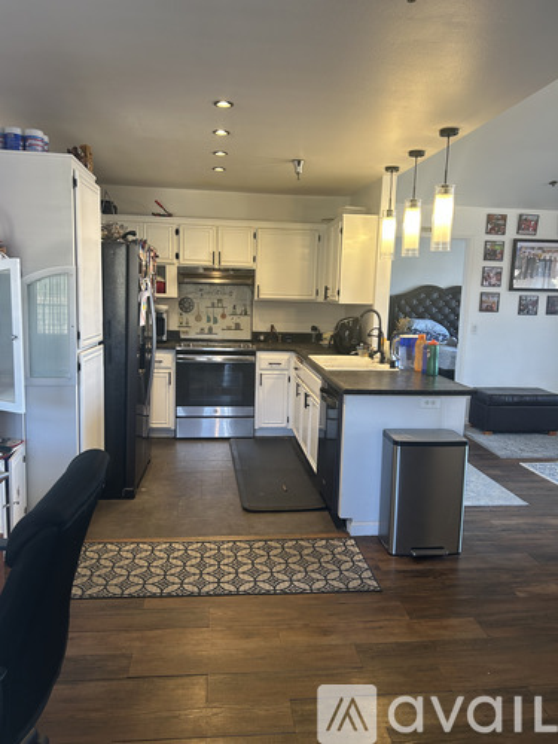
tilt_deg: -7.5
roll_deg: -2.1
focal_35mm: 26
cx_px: 279
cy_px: 372
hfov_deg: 53.1
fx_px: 559
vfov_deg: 67.3
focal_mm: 5.7
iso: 64
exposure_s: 1/60
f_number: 1.5
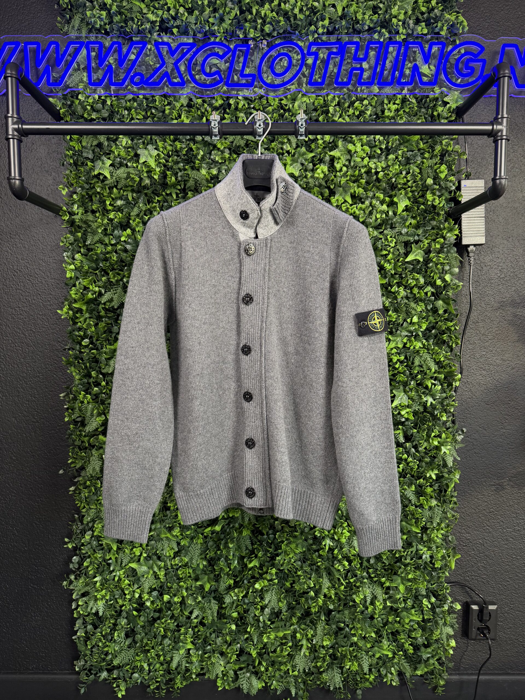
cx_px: 262
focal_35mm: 24
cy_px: 350
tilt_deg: -3.4
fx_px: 485
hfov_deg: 56.8
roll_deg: -0.7
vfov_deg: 71.6
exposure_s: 1/63
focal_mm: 6.76
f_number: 1.78
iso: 160
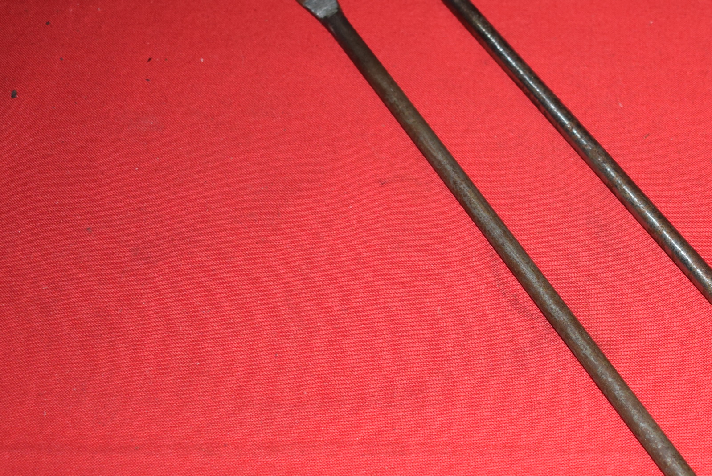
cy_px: 307
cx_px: 616
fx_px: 1445
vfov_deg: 18.7
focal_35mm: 73
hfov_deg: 26.9
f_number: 5
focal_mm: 26
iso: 640
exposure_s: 1/125
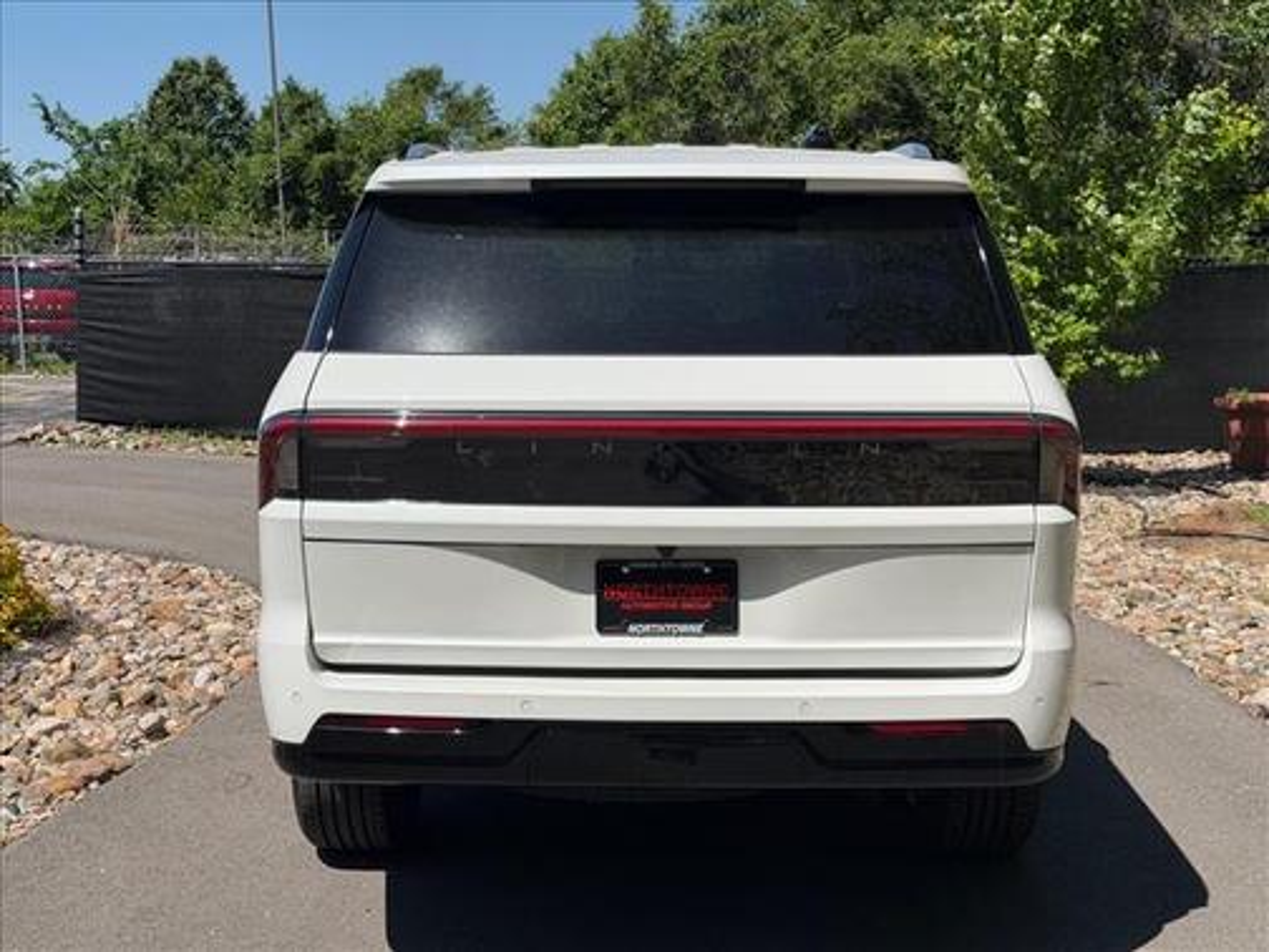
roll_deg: +2.1
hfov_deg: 39.7
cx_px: 634
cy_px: 476
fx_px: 1760
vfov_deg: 30.3
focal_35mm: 48
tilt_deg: -6.3
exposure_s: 1/7874
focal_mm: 6.76
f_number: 1.78
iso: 64
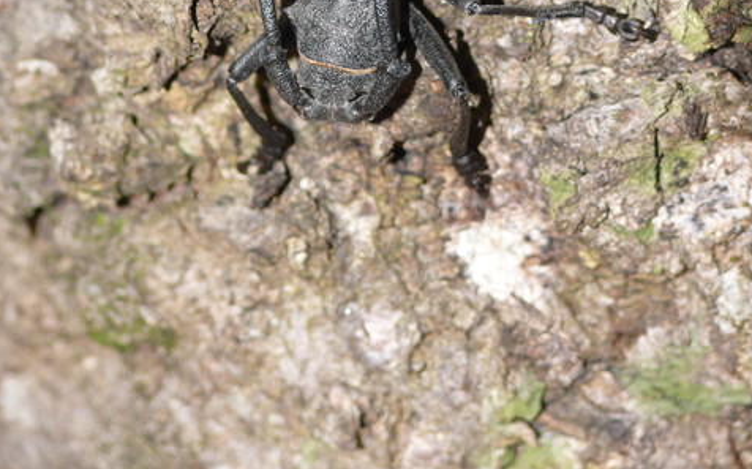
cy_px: -21
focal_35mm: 164
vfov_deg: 7.9
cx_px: 376
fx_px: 3360
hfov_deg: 12.8
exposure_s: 1/40
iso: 100
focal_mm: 24.2
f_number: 3.6
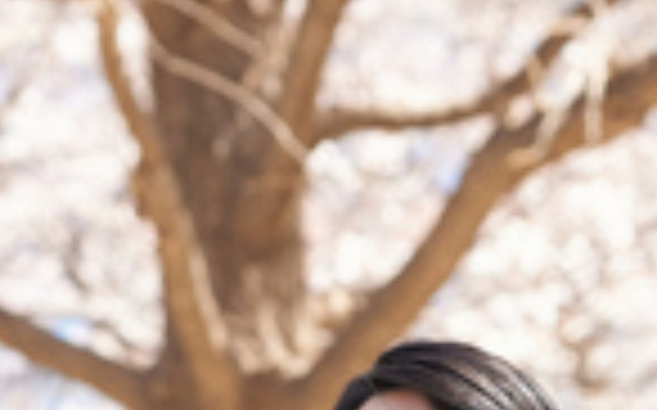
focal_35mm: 264
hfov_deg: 7.9
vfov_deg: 4.9
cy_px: 640
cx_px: 0
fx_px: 4723
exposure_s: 1/500
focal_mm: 56
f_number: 2.5
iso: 100
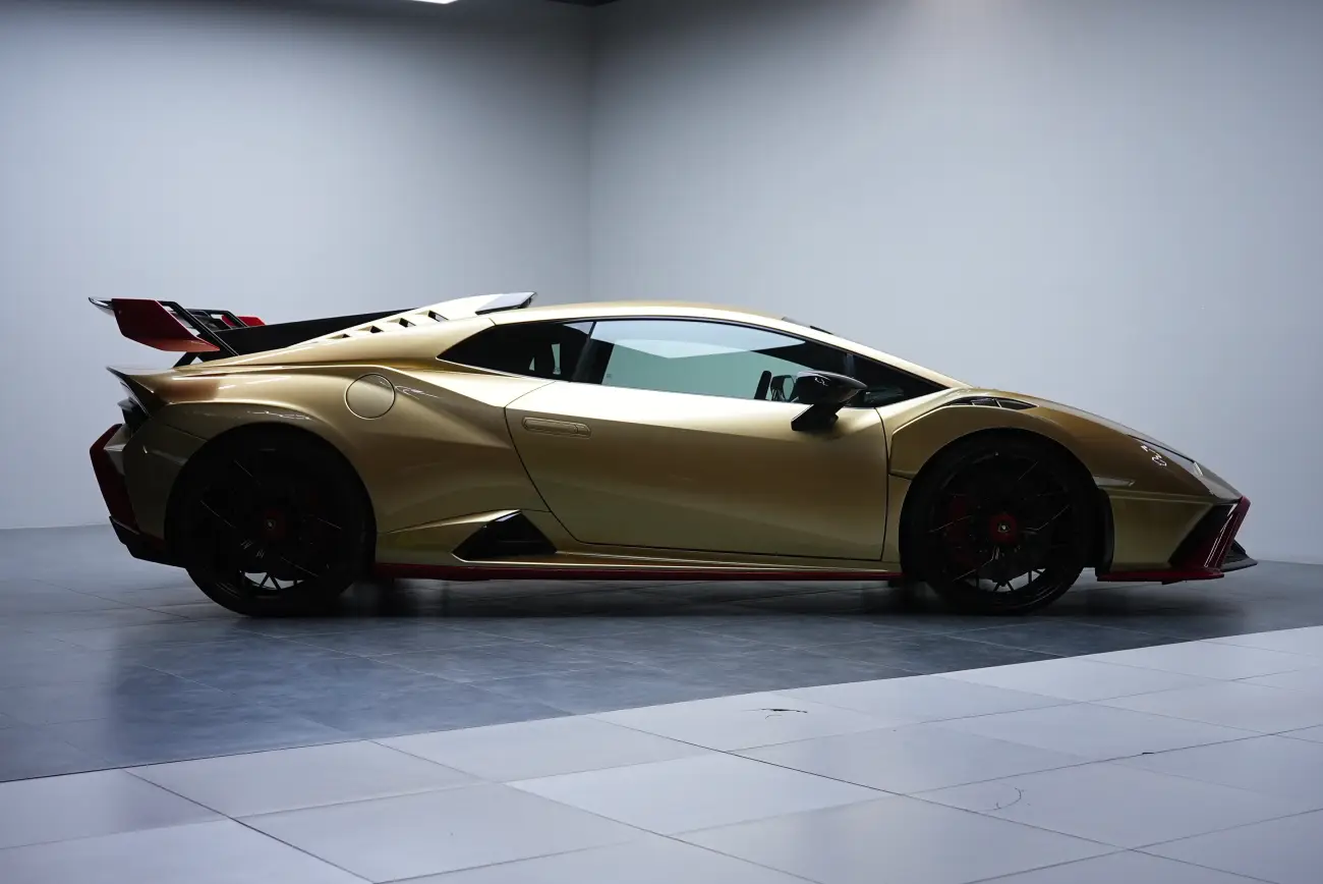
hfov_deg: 38.9
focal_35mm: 51
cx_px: 662
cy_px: 442
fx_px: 1875
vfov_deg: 26.5
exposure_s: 1/200
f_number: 5.6
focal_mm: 51
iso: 1000
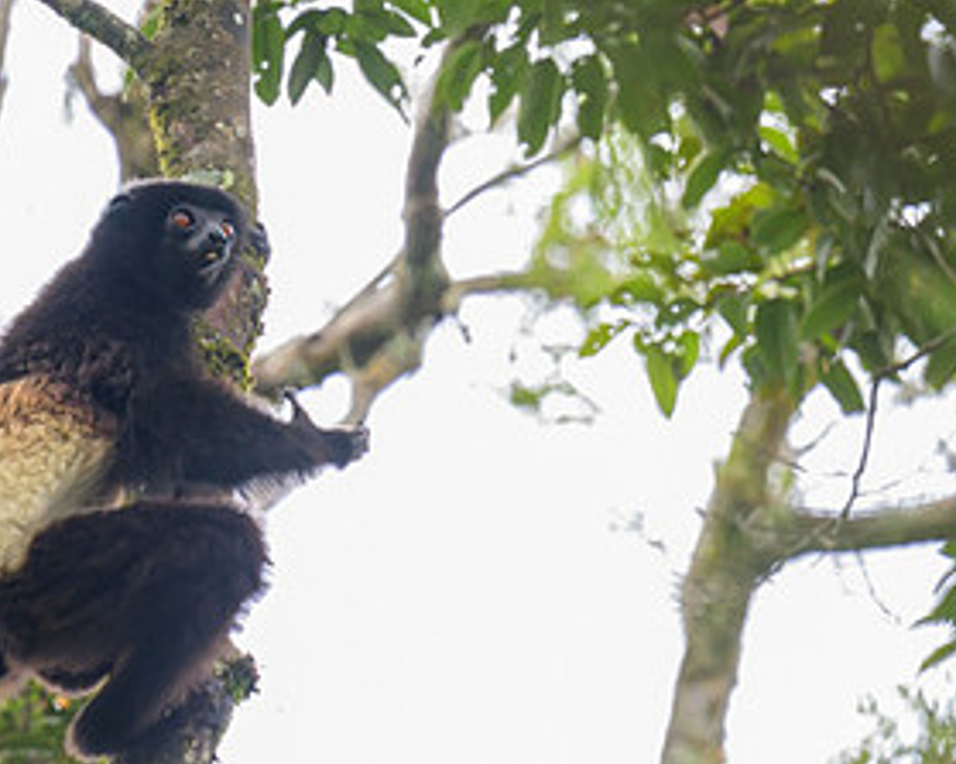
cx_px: 219
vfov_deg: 3.7
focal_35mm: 419
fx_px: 11851
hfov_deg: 4.6
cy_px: 373
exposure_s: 1/1250
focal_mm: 175
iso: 1250
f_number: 3.2
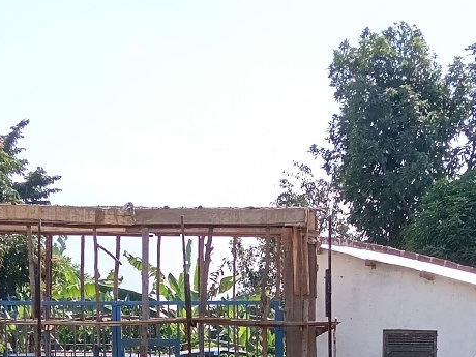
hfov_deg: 22.2
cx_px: 285
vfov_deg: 15.7
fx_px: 1210
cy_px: 502
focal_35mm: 88
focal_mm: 3.98
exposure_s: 1/700
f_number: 1.4
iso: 64
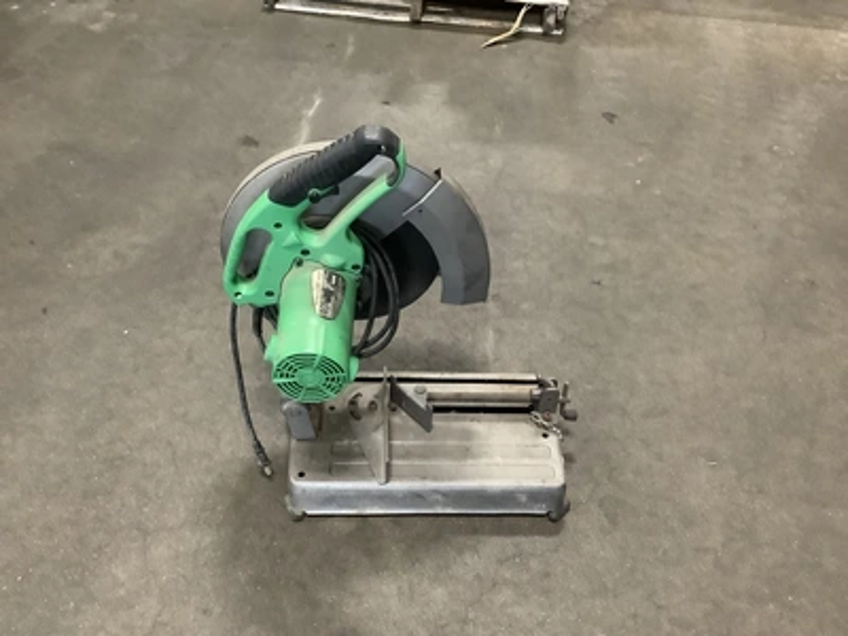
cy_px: 318
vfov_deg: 45.4
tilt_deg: -44.2
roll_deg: -5.0
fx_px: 759
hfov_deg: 58.4
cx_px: 424
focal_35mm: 31
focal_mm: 3.3
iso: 500
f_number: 2.4
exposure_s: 1/30
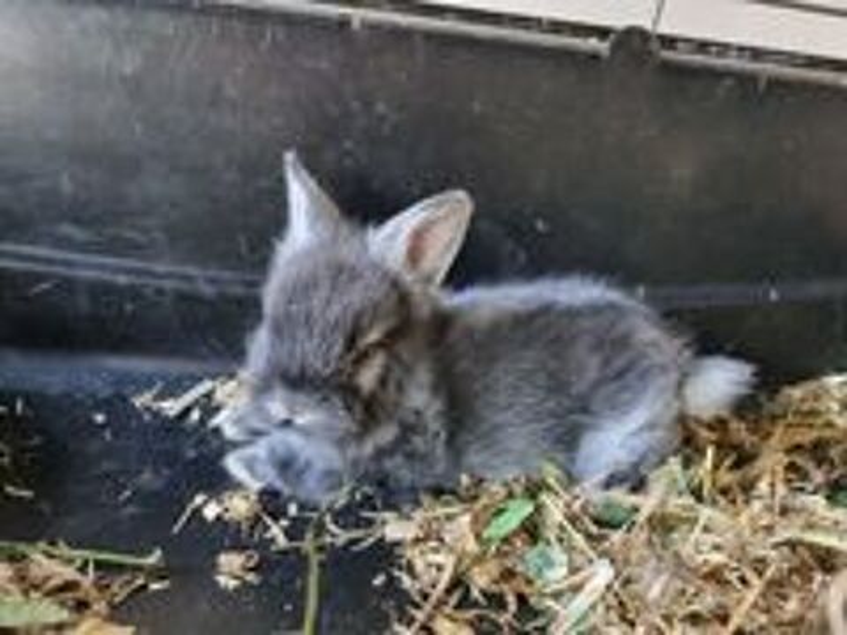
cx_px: 424
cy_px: 318
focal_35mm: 26
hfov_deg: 67.3
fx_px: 636
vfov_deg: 53.1
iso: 500
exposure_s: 1/25
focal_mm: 5.4
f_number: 1.8
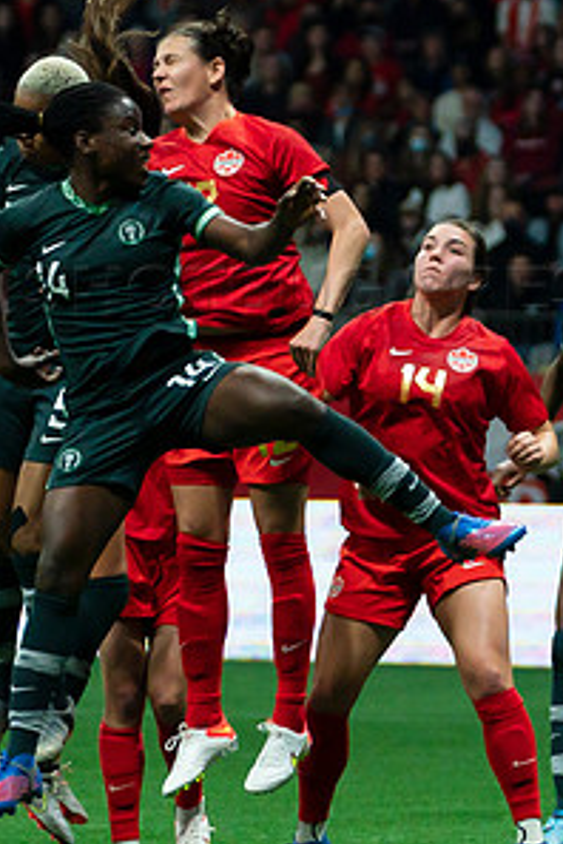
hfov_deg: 2.8
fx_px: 11470
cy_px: 317
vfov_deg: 4.2
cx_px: 301
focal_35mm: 489
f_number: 4
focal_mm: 158
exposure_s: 1/3200
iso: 4000
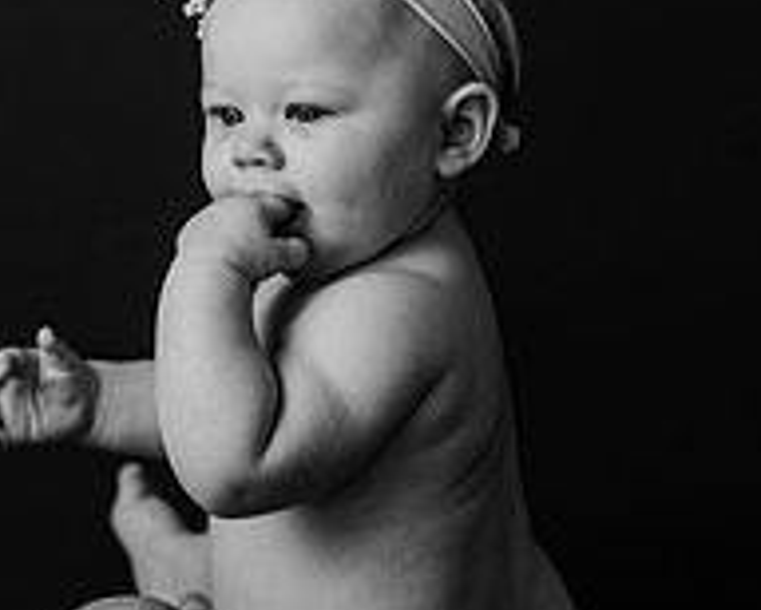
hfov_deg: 10.3
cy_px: 44
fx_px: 4216
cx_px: 273
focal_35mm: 187
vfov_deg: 8.2
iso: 100
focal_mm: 85
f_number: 2.8
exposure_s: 1/160
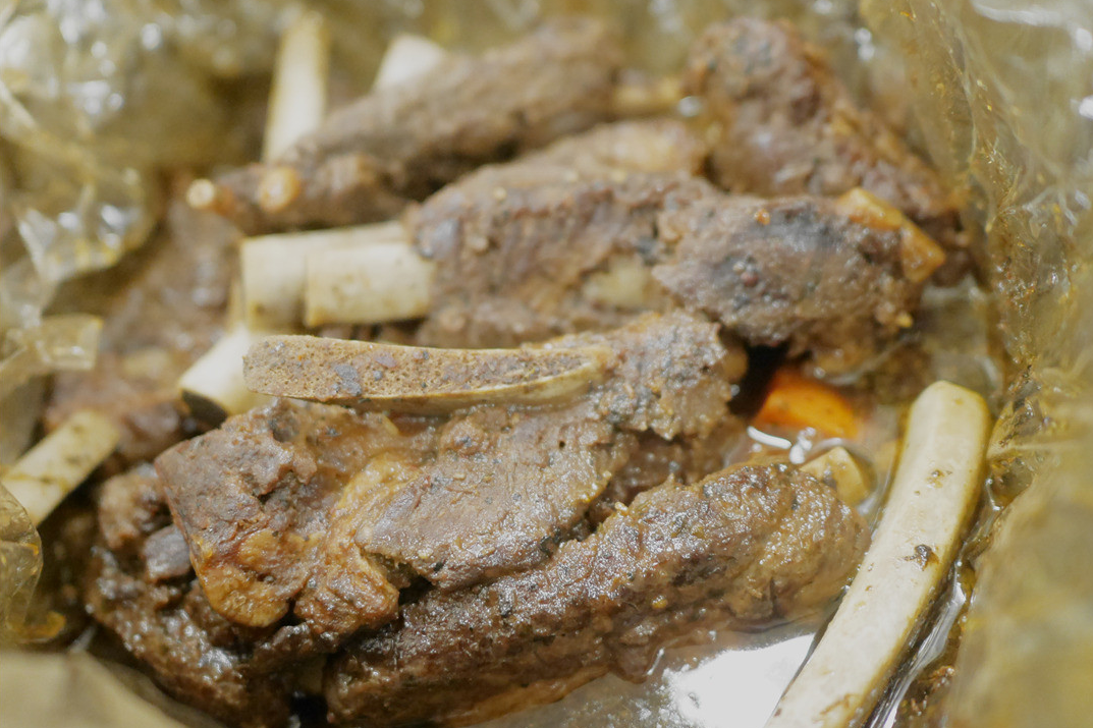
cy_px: 405
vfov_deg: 41.0
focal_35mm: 32
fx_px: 971
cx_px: 558
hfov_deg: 58.7
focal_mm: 15
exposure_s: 1/60
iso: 1600
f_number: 1.7
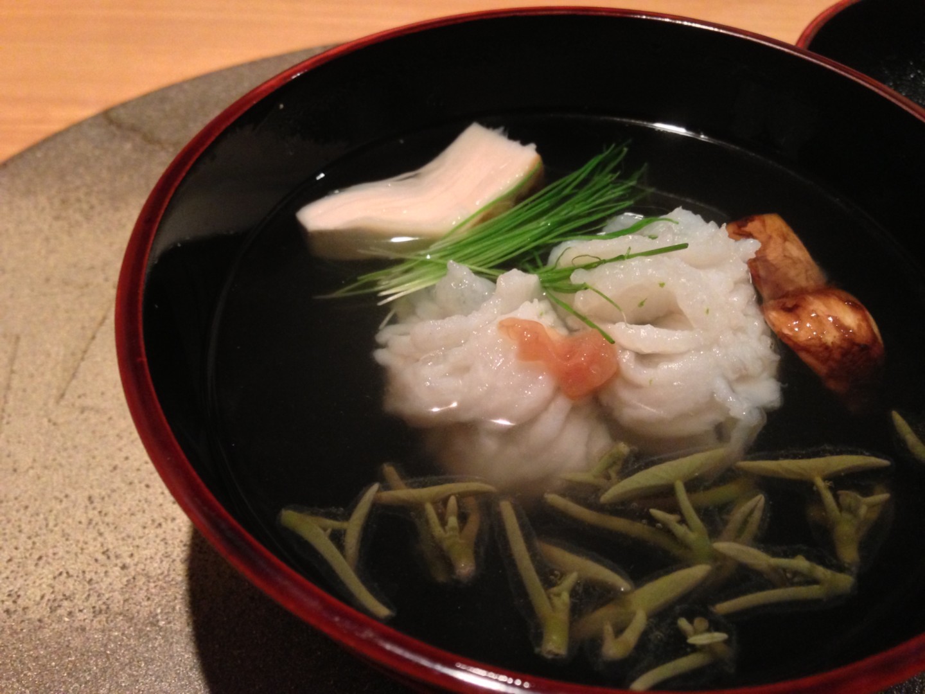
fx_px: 882
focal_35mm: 33
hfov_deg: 55.4
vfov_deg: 42.9
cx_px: 462
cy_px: 347
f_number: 2.4
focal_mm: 4.13
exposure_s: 1/15
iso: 400
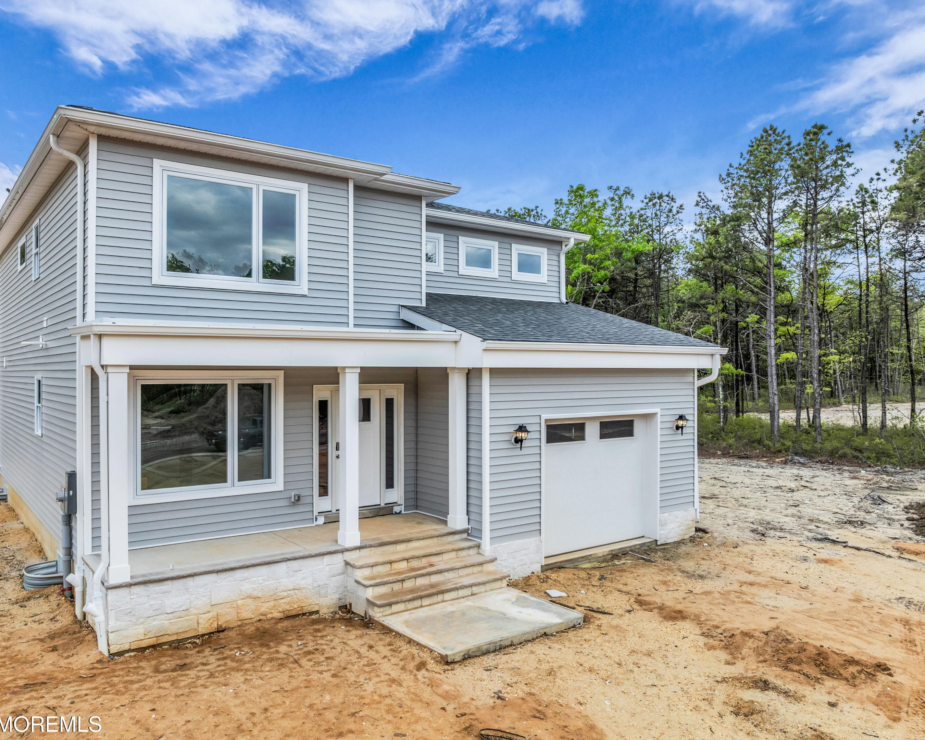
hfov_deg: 66.0
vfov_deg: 54.9
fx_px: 712
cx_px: 438
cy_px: 375
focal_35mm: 26
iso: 180
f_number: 2.8
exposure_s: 1/640
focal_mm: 12.29
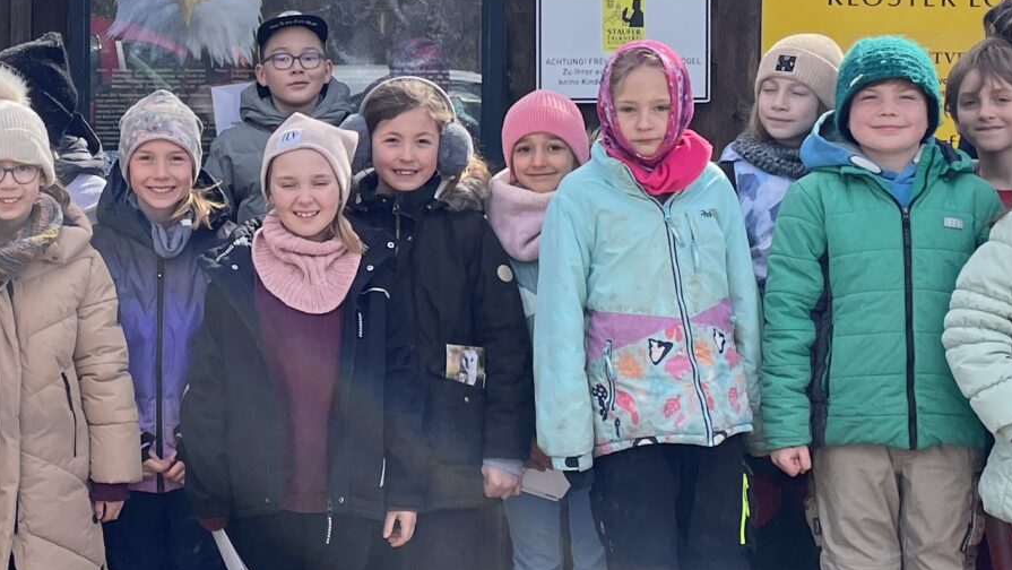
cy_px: 112
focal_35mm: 81
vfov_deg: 14.8
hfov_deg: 25.5
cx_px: 139
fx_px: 2174
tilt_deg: -1.3
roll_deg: -0.5
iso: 32
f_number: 1.6
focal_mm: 4.2
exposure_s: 1/1511
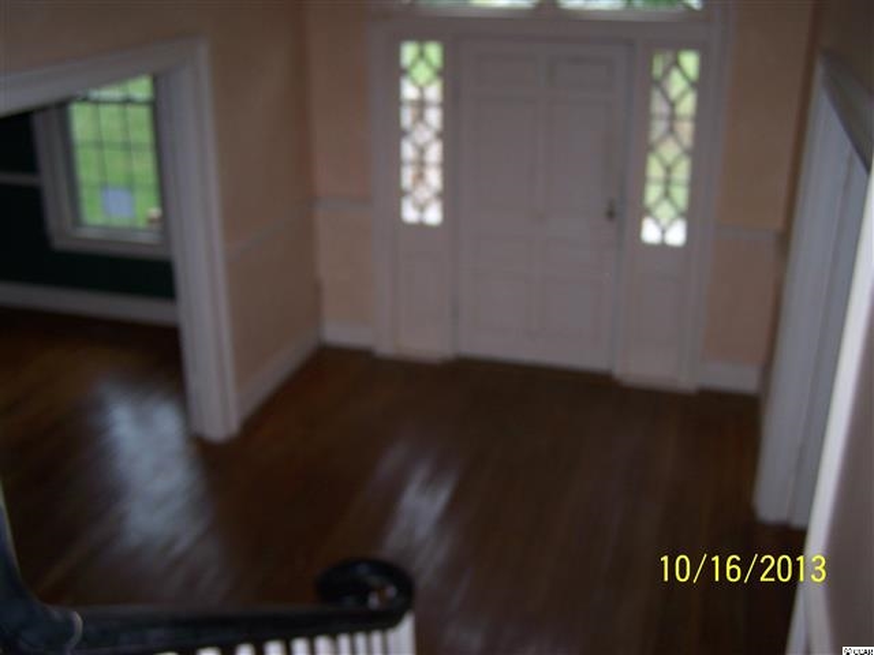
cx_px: 437
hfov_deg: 49.0
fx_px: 959
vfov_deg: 37.7
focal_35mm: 38
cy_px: 328
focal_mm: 6.3
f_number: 2.8
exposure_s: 1/60
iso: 80
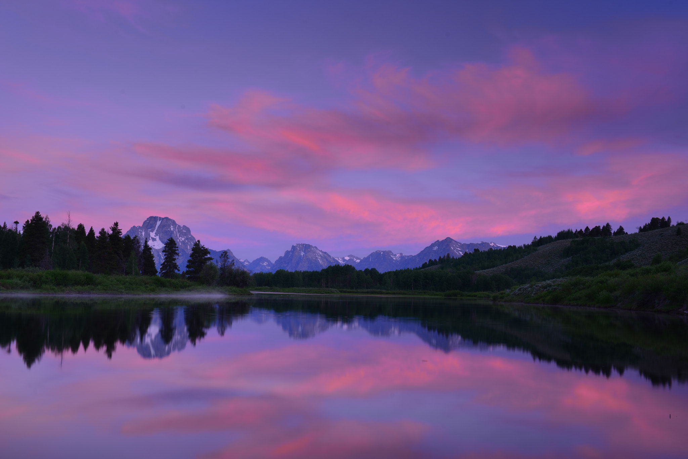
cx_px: 344
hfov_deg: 50.7
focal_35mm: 38
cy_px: 230
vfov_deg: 35.1
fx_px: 726
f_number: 10
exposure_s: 4
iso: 100
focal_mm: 38
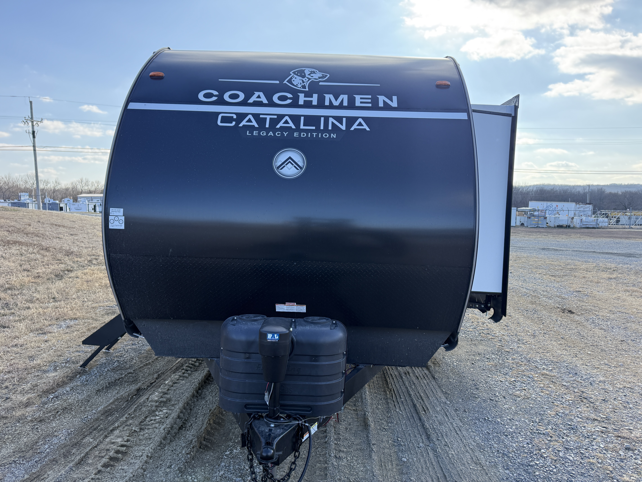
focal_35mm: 24
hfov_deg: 71.6
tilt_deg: -5.9
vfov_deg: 56.8
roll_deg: +1.1
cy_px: 241
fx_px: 445
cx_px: 321
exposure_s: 1/1314
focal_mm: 6.76
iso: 100
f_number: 1.78
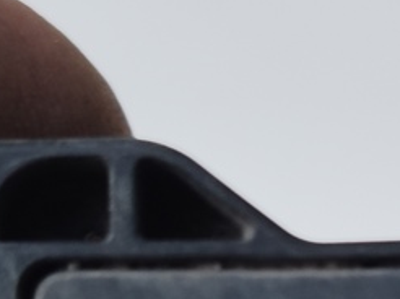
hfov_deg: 15.7
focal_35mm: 125
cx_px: 291
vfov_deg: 11.6
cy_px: 358
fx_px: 1443
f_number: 1.7
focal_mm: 5.31
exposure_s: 1/33
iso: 320
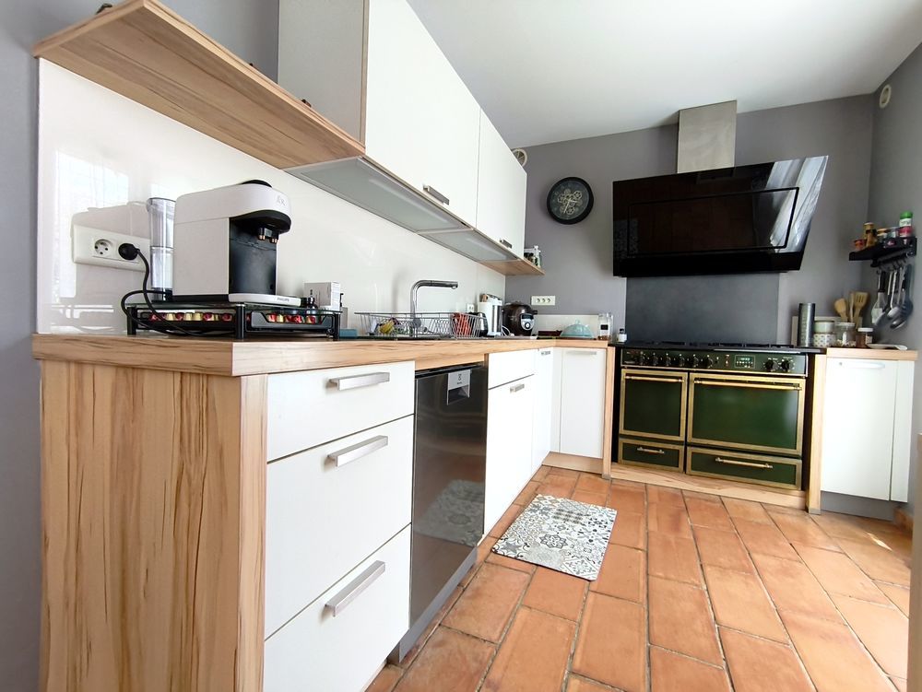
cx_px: 461
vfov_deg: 81.8
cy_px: 346
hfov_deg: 98.1
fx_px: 400
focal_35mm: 15
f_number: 2.2
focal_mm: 1.65
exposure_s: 1/50
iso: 125
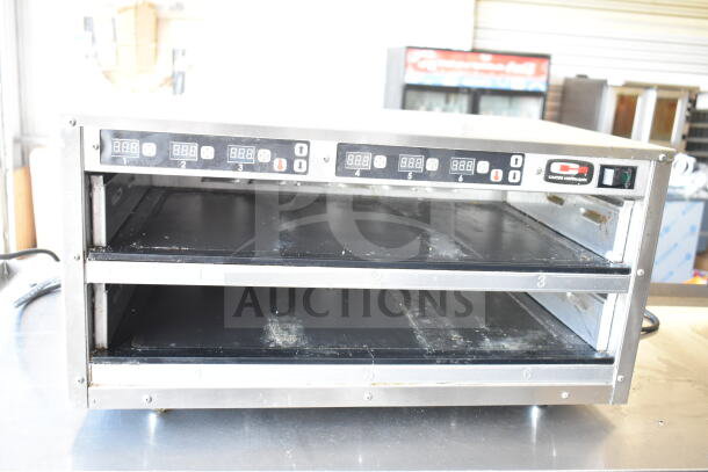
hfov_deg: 57.2
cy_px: 236
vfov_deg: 40.0
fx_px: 649
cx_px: 354
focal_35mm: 33
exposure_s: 1/80
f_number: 4.5
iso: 1600
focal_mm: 22
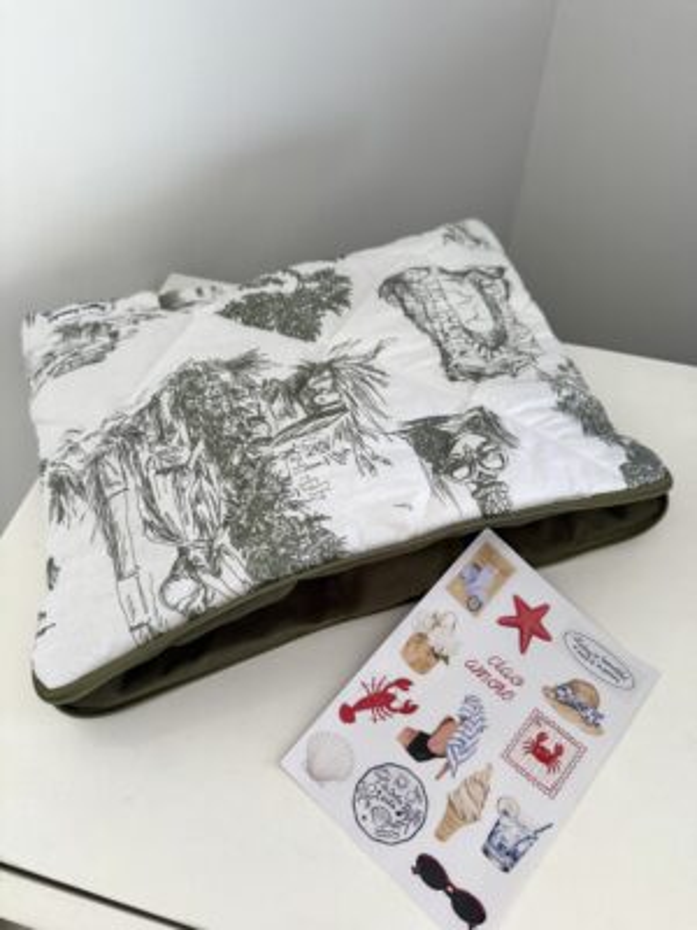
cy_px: 465
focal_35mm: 24
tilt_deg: -54.3
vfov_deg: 71.6
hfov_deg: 56.8
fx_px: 644
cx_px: 348
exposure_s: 1/121
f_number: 1.78
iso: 160
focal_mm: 6.76
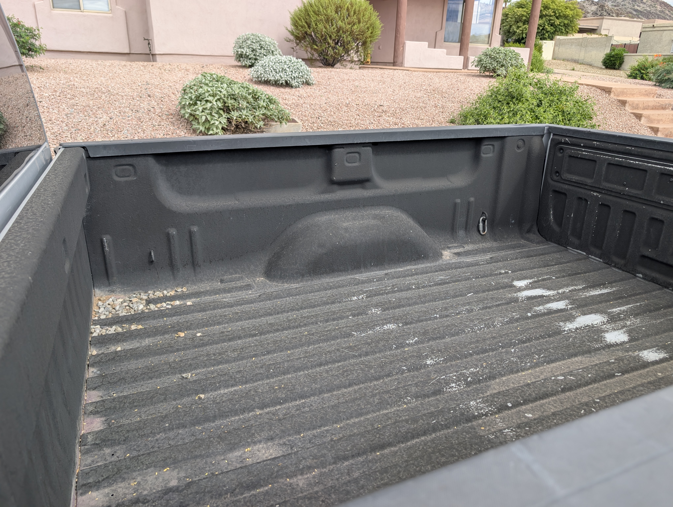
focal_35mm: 24
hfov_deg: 71.5
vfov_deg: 56.9
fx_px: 467
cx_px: 336
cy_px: 254
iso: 21
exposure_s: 1/463
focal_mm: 6.9
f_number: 1.68
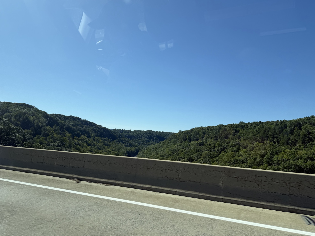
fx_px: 227
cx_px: 158
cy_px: 114
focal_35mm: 25
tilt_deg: +5.9
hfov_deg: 69.4
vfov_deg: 54.9
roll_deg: -2.2
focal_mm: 6.76
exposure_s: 1/1314
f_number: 1.78
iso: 80
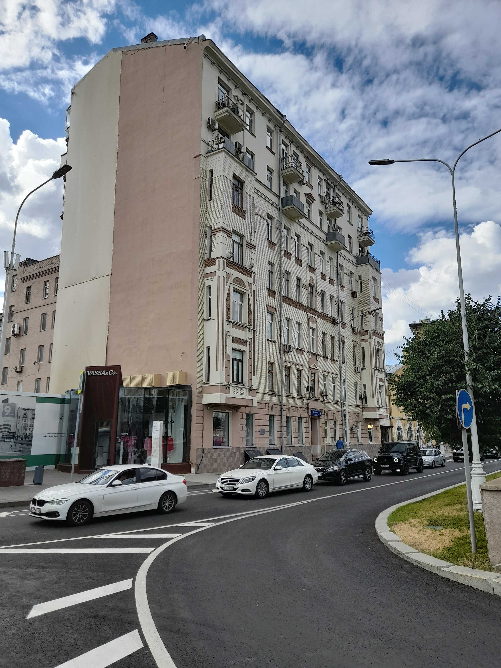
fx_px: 482
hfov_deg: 54.9
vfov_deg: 69.4
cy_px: 334
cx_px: 250
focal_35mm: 25
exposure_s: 1/538
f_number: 2
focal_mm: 4.6
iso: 20
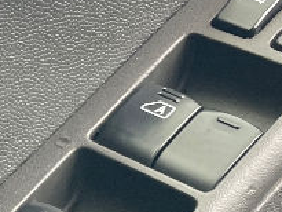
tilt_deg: -27.1
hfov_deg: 14.7
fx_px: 1060
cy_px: 332
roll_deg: +1.5
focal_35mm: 130
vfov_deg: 10.9
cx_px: -39
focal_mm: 4.2
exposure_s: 1/121
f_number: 1.6
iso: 125
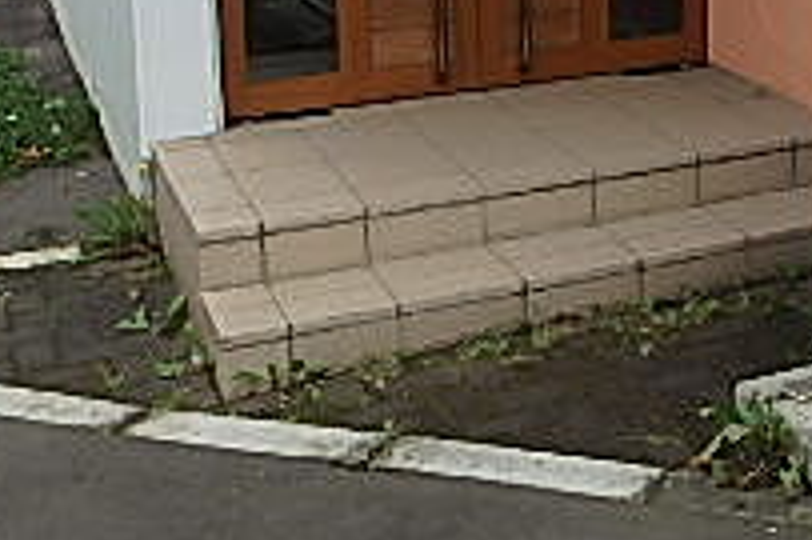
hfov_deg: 27.8
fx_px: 1555
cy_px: -120
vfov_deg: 18.6
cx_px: 776
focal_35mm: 69
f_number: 3.5
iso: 125
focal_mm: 3.7
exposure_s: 1/125
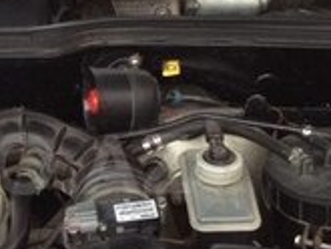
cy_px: 164
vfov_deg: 10.6
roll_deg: -1.6
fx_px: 1340
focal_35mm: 140
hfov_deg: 13.8
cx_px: -16
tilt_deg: -33.5
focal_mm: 4.28
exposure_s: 1/20
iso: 100
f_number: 2.4
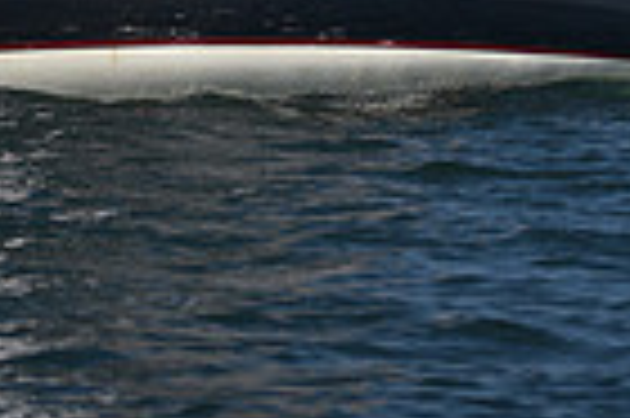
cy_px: -787
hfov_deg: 7.1
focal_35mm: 290
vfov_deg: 4.6
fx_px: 5069
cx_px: -110
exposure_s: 1/4000
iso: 250
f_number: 3.2
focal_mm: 70
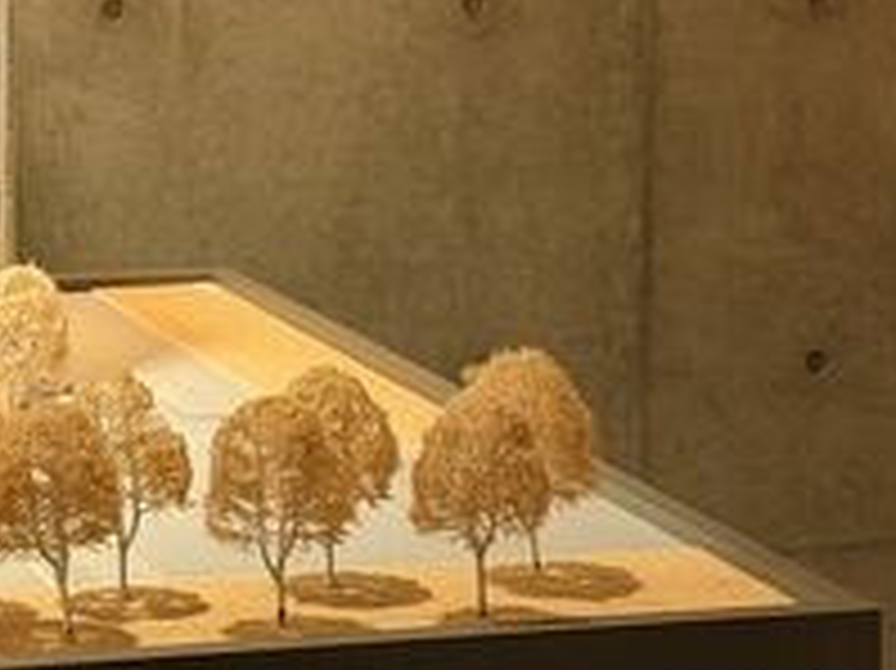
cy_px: -189
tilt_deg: -2.6
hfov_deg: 13.5
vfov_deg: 10.0
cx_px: 140
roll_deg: -0.4
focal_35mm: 145
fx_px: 3751
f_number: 1.78
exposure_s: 1/60
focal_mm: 6.76
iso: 200
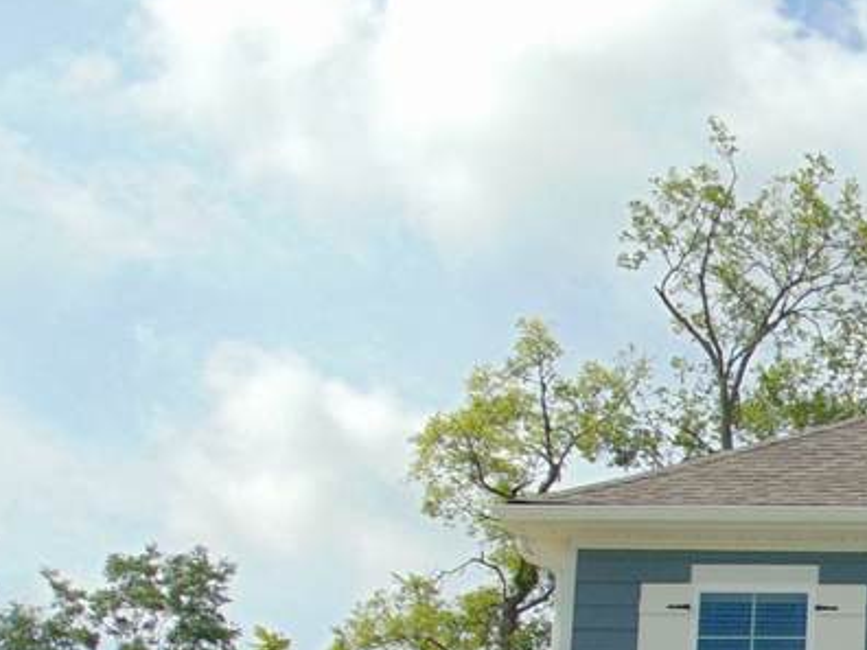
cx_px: 1314
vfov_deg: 14.5
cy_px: 884
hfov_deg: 18.0
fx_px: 2429
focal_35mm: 97
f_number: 8
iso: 80
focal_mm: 5.4
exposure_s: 1/250
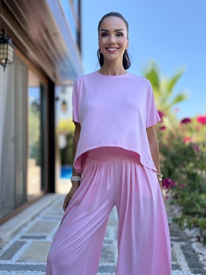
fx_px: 246
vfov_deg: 58.3
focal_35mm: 31
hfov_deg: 45.4
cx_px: 105
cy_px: 135
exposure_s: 1/466
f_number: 1.9
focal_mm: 2.71
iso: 40
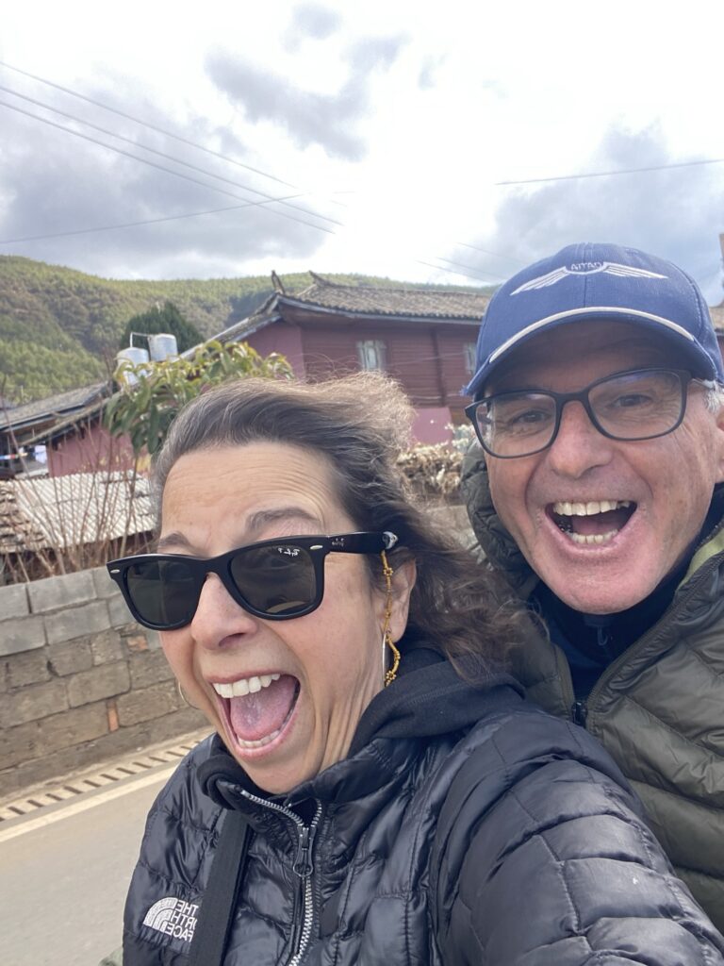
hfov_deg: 46.8
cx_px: 362
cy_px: 483
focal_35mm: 30
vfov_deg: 60.0
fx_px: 837
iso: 25
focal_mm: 2.71
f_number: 2.2
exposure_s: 1/122
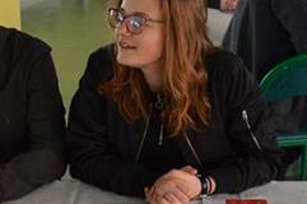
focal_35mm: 89
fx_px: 758
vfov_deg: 15.2
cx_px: 79
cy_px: 182
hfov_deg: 22.7
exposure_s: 1/60
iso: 560
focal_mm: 22
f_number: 3.5
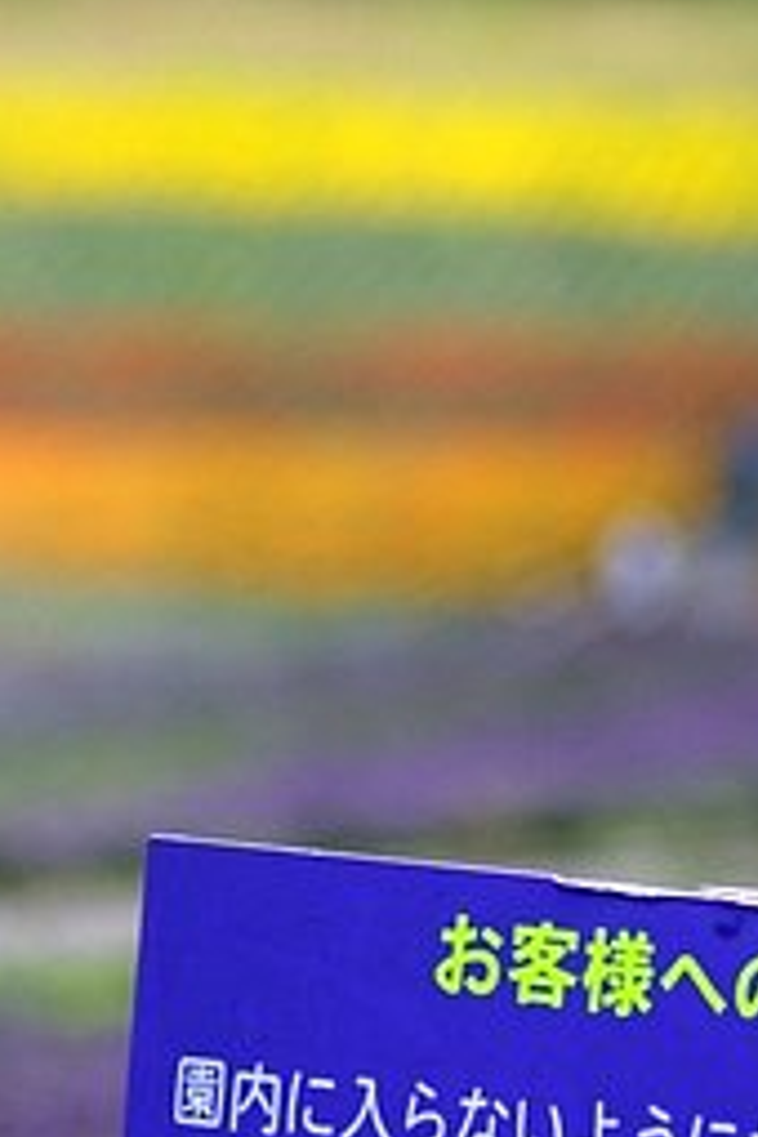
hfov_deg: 2.5
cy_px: 1070
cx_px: 533
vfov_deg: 3.8
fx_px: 17117
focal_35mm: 542
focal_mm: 180
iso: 200
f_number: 4.5
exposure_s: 1/500
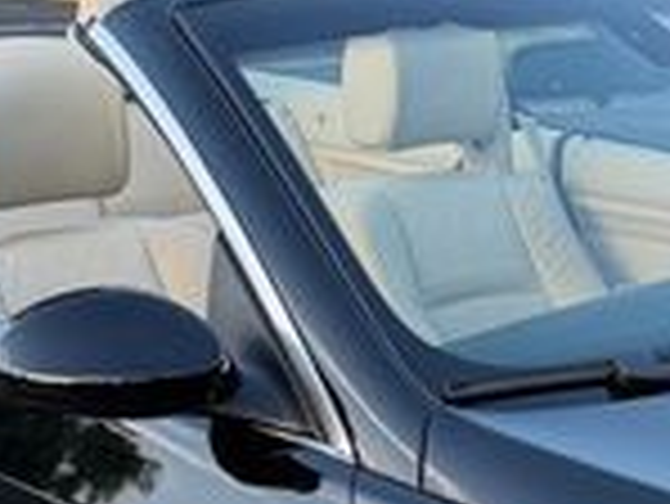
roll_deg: -0.9
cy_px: 716
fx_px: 1995
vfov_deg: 13.7
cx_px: 746
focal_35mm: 103
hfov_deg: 18.3
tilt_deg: -24.0
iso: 80
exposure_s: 1/143
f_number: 1.78
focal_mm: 6.76
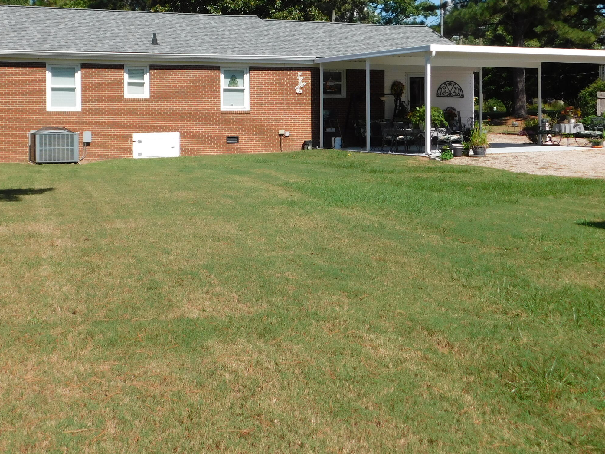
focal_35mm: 45
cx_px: 242
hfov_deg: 41.9
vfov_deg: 31.7
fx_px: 786
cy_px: 129
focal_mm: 5.3
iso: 125
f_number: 3.2
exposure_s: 1/1250
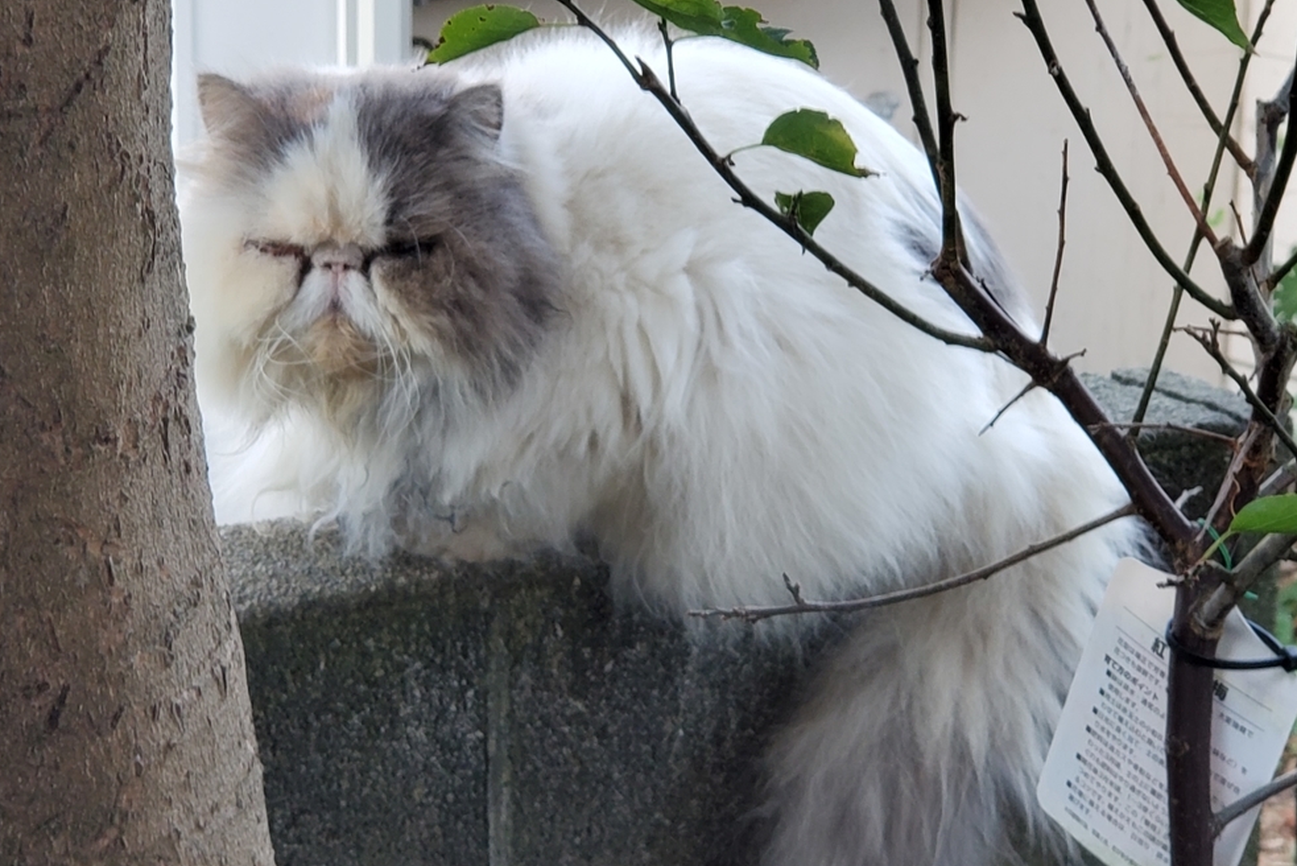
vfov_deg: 20.6
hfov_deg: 30.5
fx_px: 2378
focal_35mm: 66
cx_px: 587
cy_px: 334
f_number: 2.4
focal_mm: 6
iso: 100
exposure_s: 1/33
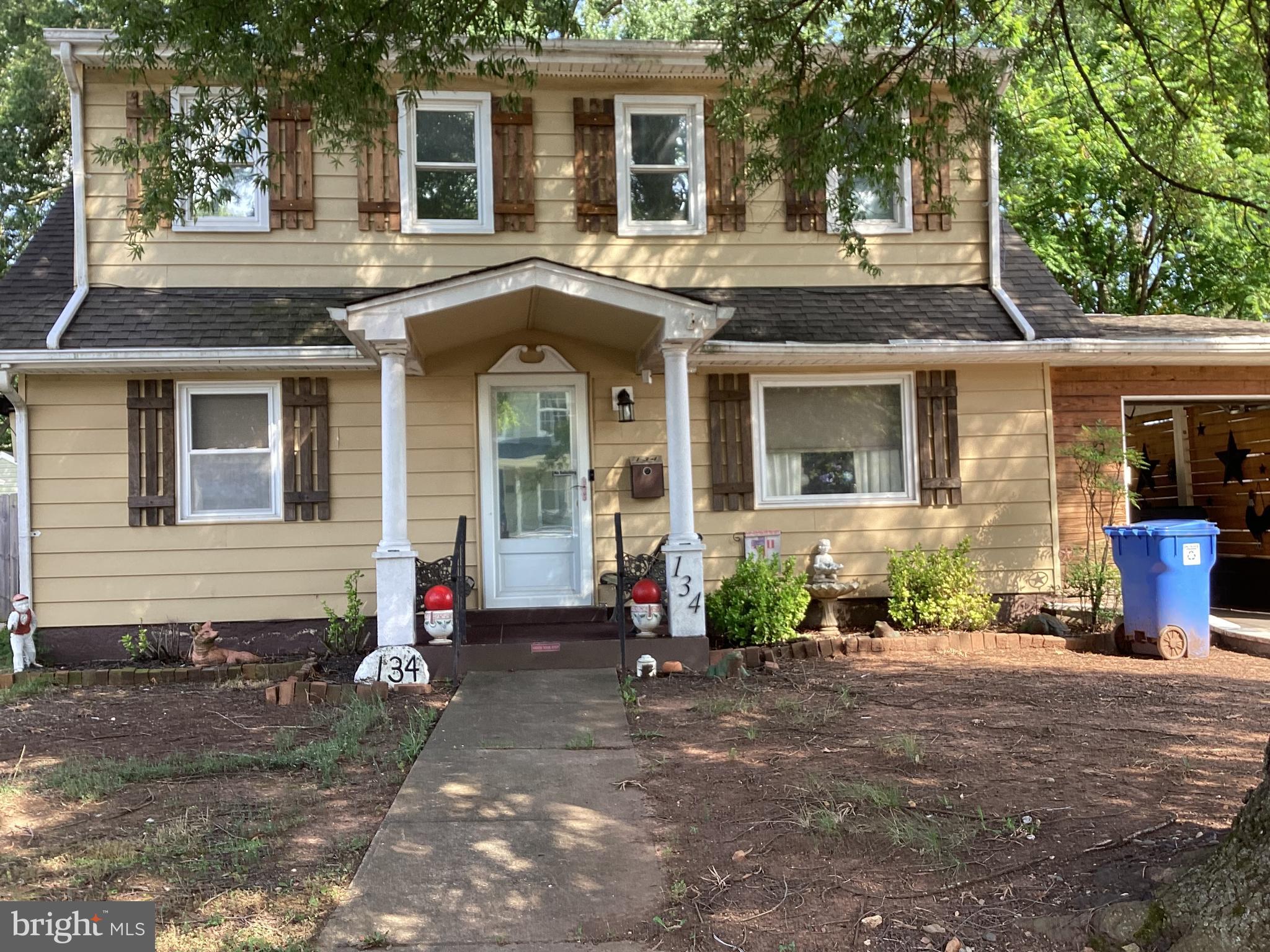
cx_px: 635
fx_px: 1137
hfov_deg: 58.4
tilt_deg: +4.6
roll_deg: +1.1
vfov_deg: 45.4
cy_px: 476
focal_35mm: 31
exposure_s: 1/122
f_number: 2.4
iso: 25
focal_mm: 3.3
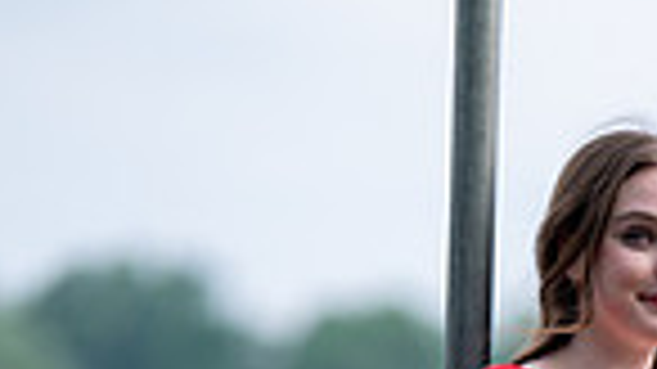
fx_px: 4789
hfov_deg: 7.8
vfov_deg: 4.3
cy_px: 963
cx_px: 657
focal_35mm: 275
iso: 80
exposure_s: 1/200
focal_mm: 85
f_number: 1.2
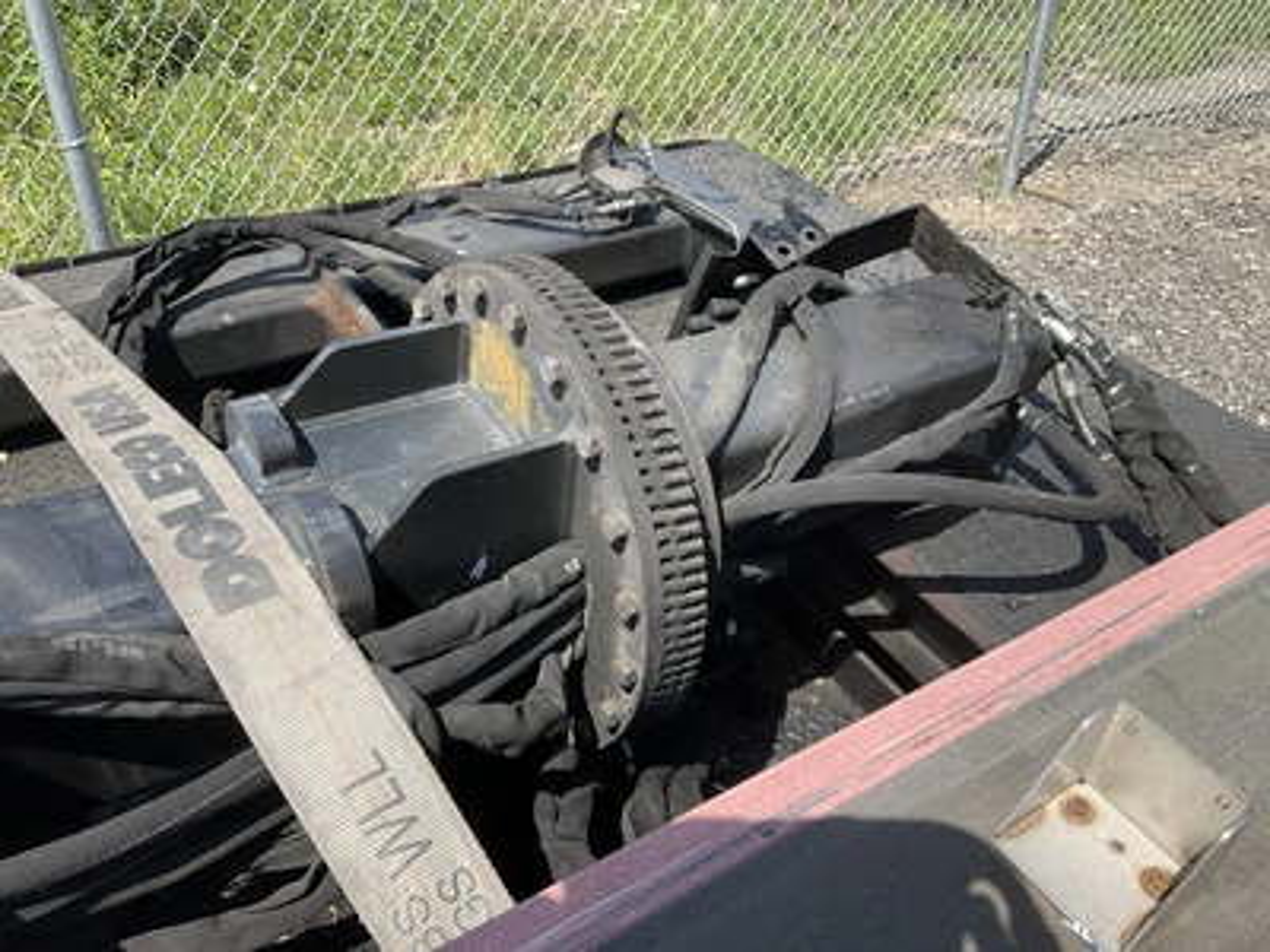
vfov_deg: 48.2
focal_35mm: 29
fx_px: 1064
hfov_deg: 61.7
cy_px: 476
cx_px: 635
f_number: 1.8
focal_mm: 3
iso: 25
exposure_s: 1/944
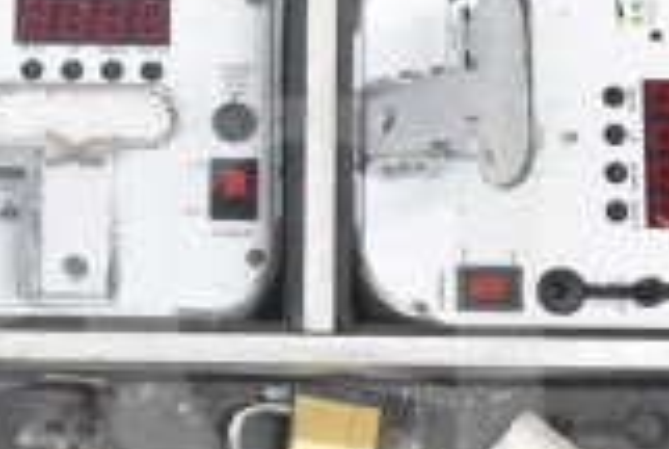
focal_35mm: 142
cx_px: 183
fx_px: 2642
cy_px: 430
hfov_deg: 14.4
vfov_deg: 9.7
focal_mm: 25
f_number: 6.3
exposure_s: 1/160
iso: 6400
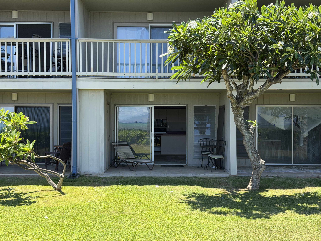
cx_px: 160
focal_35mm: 48
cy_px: 120
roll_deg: -0.2
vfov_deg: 30.3
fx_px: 445
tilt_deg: -0.1
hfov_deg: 39.7
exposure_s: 1/1000
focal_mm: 6.76
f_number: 1.78
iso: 64
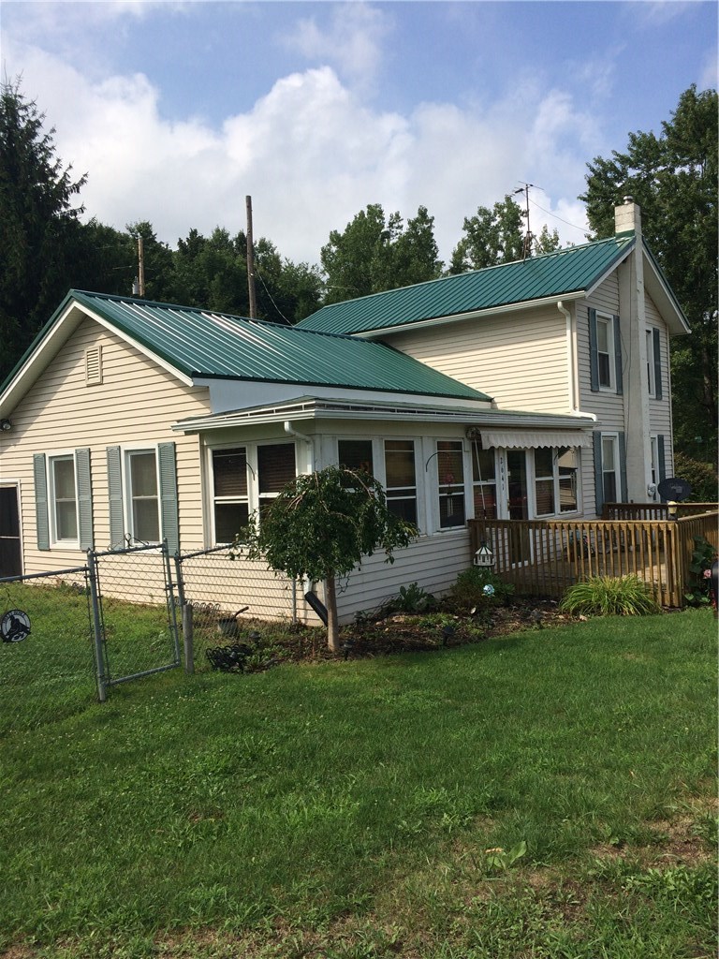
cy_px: 480
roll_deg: +2.9
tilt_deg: -1.5
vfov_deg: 61.7
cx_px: 360
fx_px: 803
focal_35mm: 29
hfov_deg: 48.2
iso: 32
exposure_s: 1/2933
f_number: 2.2
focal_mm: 4.15
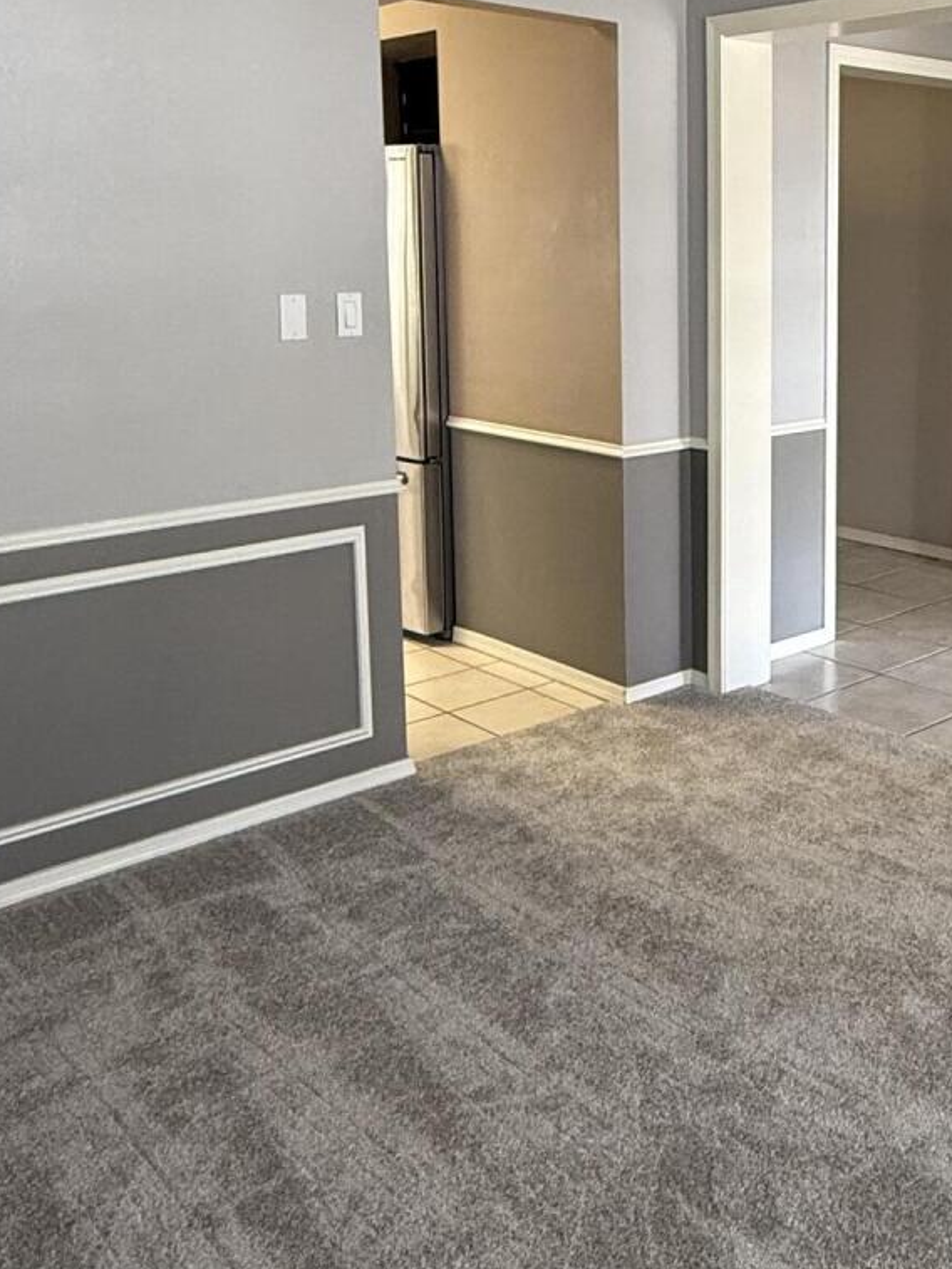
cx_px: 754
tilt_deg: -7.8
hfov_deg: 37.4
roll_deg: -0.7
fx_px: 1356
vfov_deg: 49.4
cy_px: 443
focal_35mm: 37
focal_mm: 2.22
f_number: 2.2
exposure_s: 1/120
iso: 320
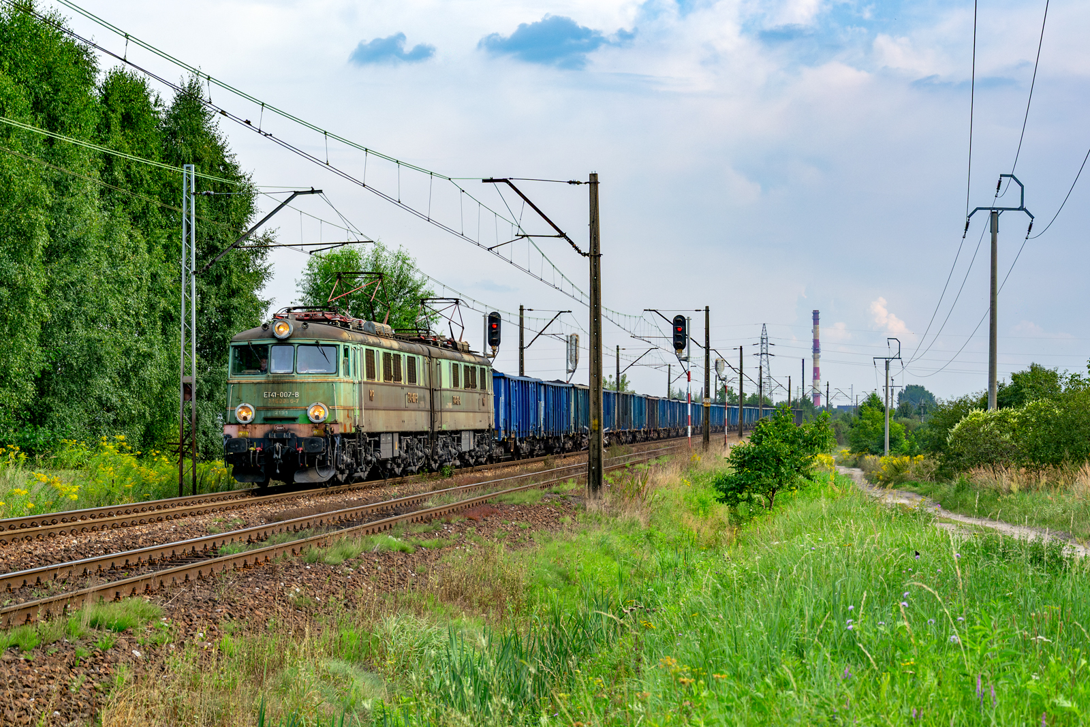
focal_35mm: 78
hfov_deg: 26.0
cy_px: 364
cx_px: 545
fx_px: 2362
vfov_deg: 17.5
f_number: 7.1
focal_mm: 52
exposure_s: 1/320
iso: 200
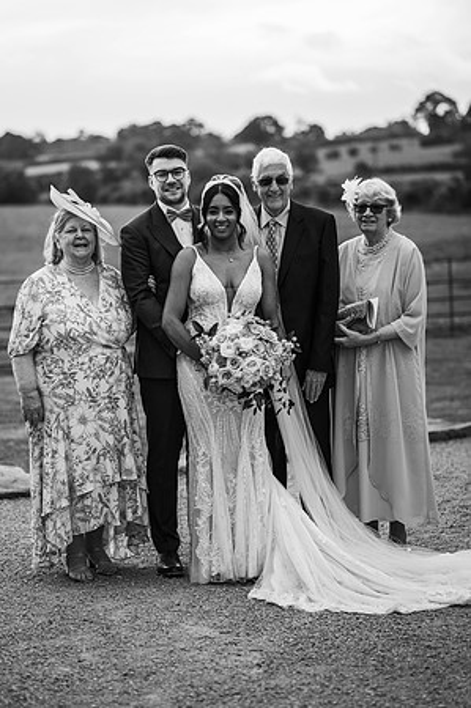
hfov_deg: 16.0
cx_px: 236
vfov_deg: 23.9
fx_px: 1672
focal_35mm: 85
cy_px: 354
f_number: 2.2
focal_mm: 85
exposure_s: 1/2500
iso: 100
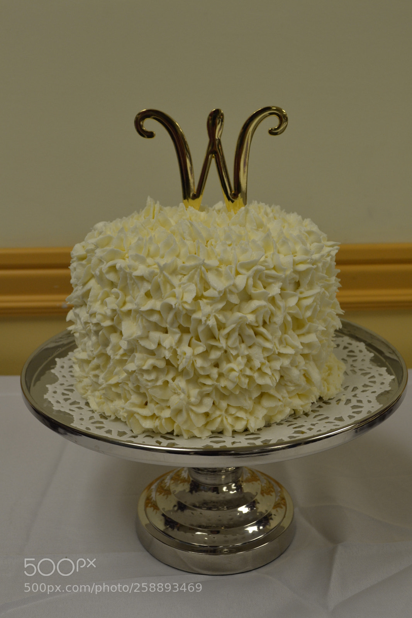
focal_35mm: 39
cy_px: 309
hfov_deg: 34.2
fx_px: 669
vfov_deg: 49.5
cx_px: 206
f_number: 7.1
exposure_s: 1/60
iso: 400
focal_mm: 26
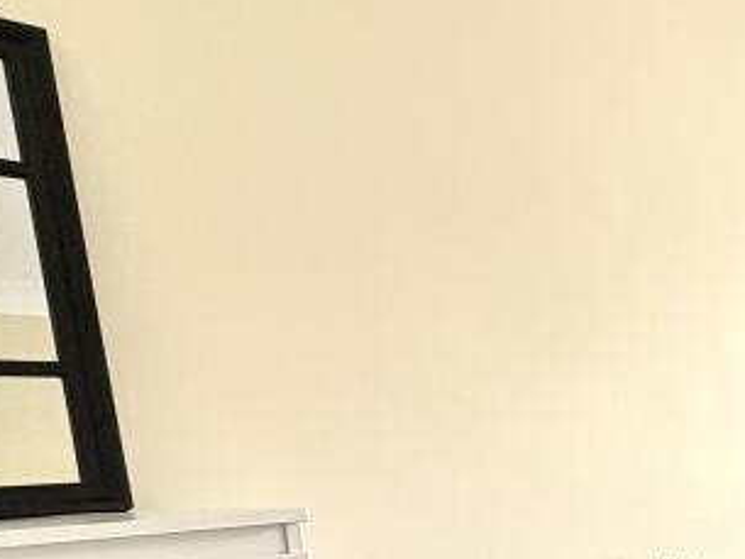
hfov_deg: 30.5
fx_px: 1012
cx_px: 999
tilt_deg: -5.1
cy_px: 527
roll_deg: +3.1
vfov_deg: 29.3
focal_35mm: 47
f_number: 2.2
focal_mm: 2.22
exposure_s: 1/99
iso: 50
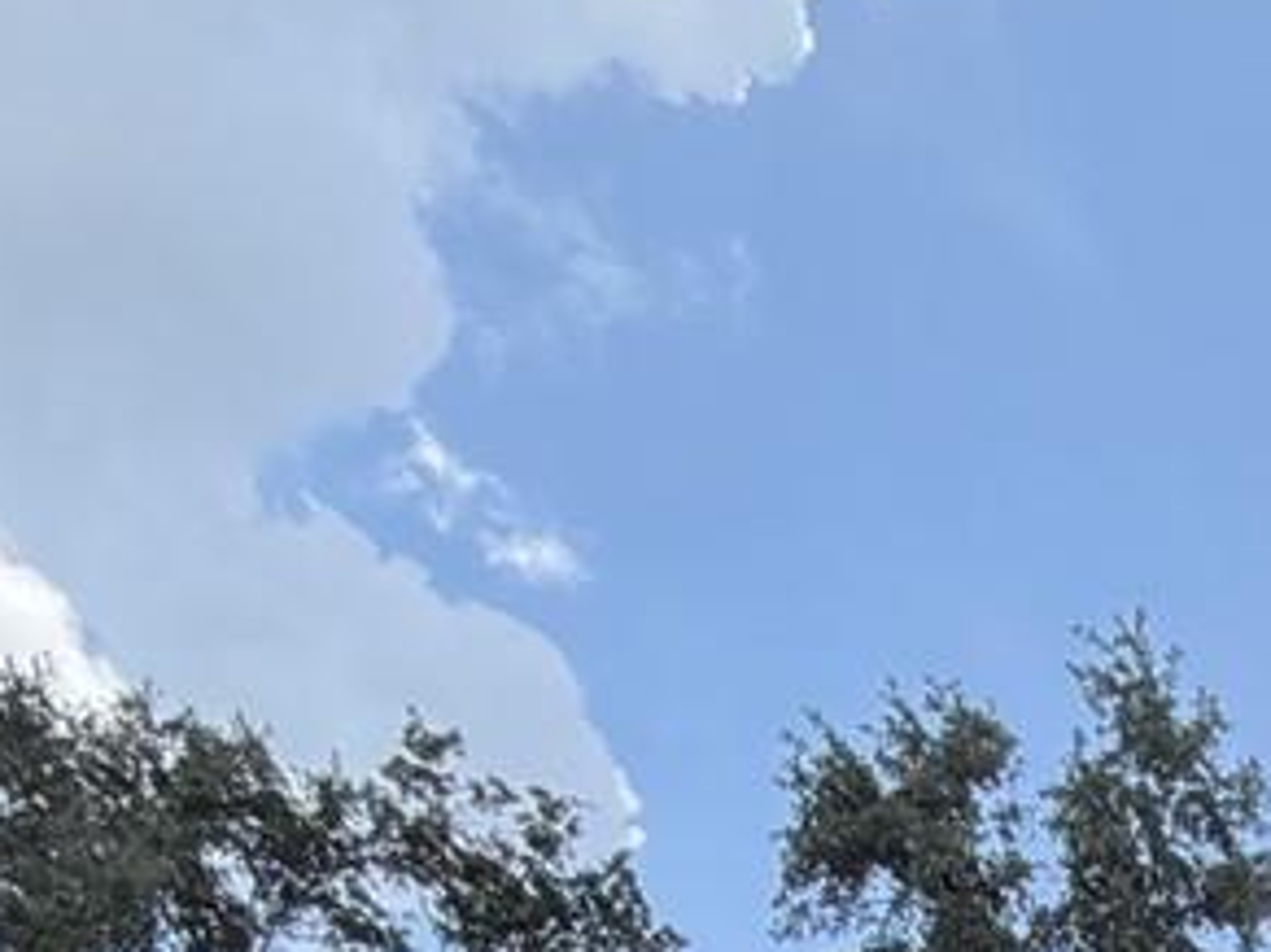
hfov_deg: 20.4
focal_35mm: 77
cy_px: 2432
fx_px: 2826
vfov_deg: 13.1
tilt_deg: -3.5
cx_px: 2079
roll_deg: +0.2
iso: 32
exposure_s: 1/770
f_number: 2.2
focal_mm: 2.22
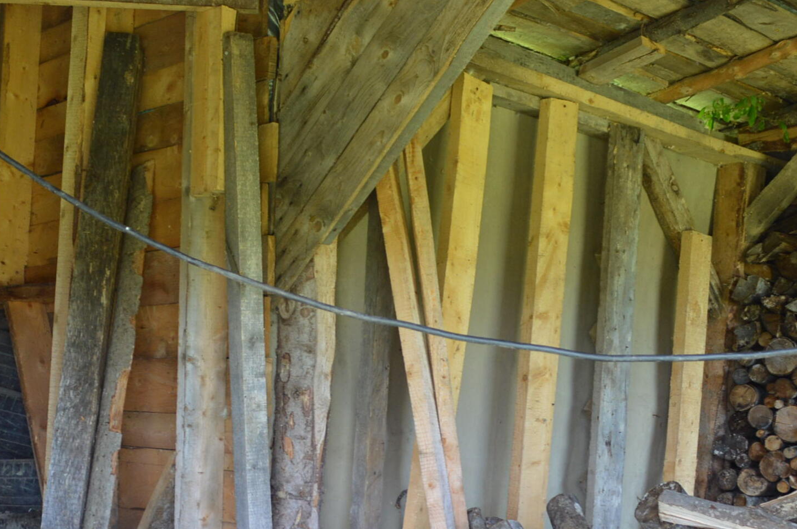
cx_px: 265
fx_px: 1238
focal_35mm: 56
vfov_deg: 23.8
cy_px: 412
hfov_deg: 35.3
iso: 400
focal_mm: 18
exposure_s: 1/80
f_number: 4.5
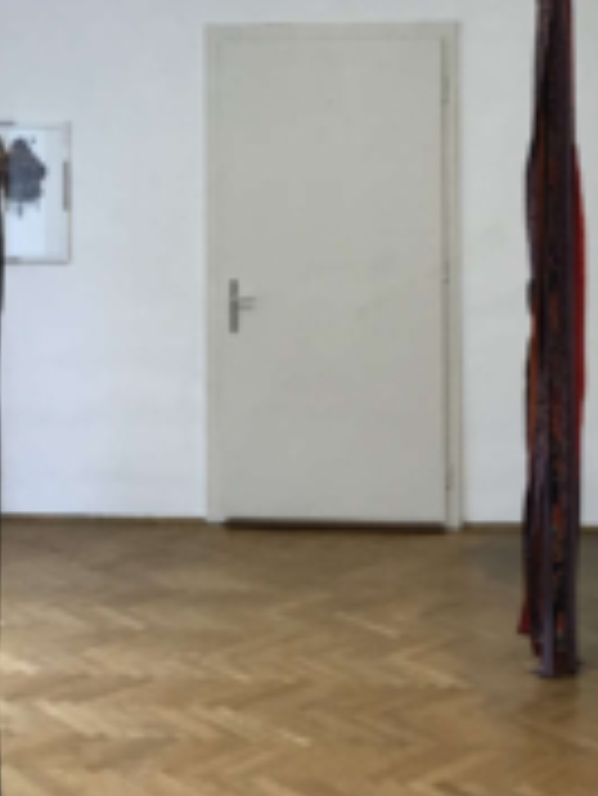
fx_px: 1311
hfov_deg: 25.6
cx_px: 229
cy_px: 166
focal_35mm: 57
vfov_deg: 32.9
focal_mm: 4
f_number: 1.8
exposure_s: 1/33
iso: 40
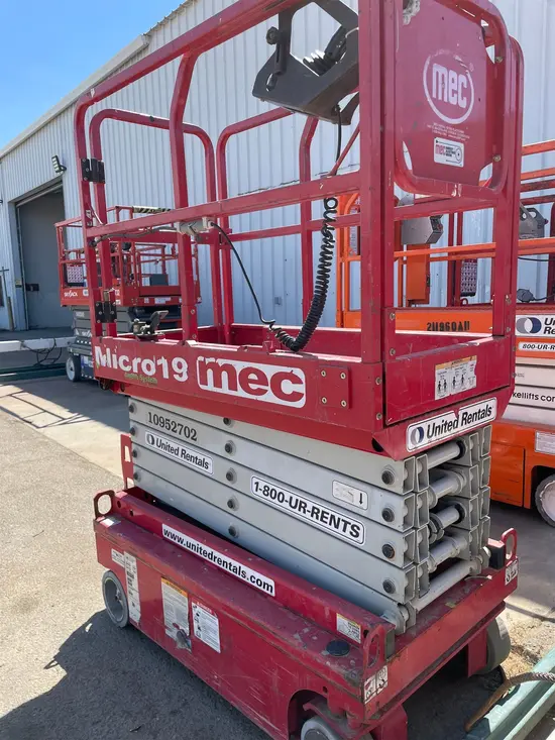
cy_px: 370
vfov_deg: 67.3
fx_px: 556
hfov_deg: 53.1
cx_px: 278
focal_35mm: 26
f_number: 1.6
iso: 32
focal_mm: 4.2
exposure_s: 1/1366
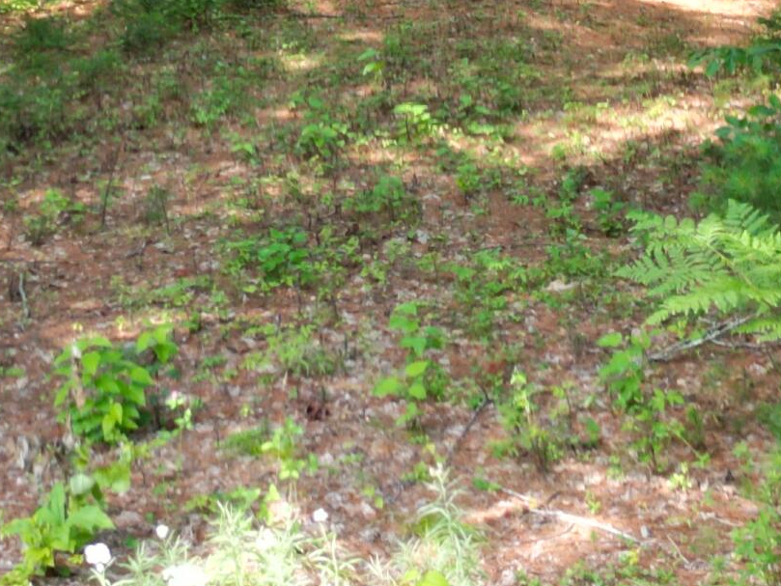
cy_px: -229
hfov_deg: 22.0
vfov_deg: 15.6
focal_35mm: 89
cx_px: 432
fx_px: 2008
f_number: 1.7
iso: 110
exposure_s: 1/250
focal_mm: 6.72
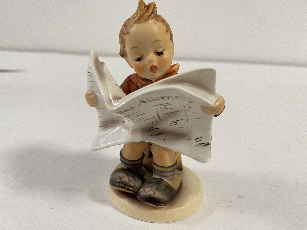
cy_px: 111
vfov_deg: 53.1
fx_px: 231
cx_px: 147
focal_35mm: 26
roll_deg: -4.5
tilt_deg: -19.2
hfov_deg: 67.3
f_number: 1.6
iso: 100
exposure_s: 1/50
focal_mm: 5.1
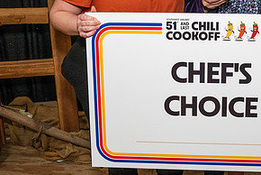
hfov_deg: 33.8
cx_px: 195
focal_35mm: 58
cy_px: 12
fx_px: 421
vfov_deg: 22.8
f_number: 4.5
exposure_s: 1/200
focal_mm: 26
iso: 4000
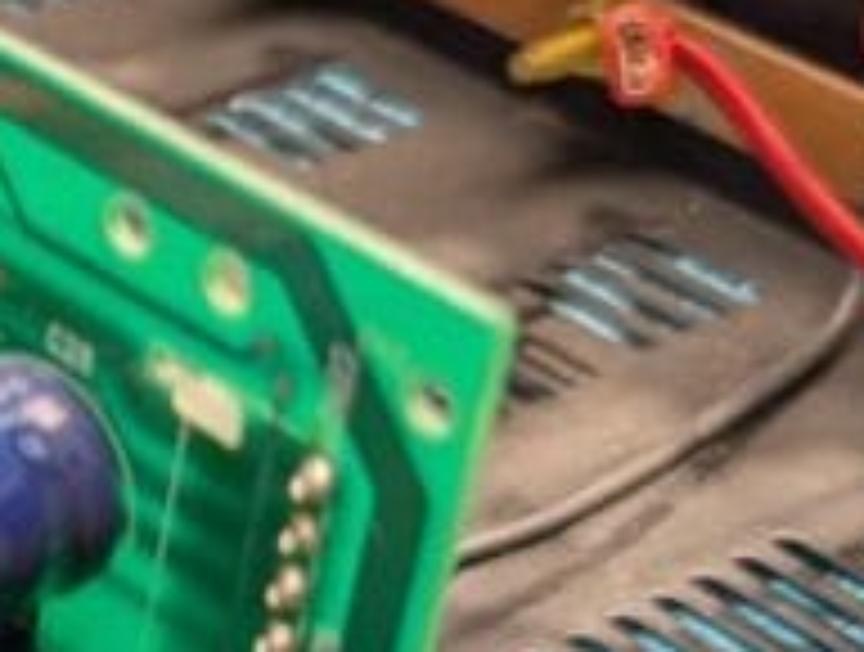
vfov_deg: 11.3
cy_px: 852
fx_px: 3203
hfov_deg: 12.8
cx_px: -1017
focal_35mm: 128
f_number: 1.68
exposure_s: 1/33.3
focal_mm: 6.9
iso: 39
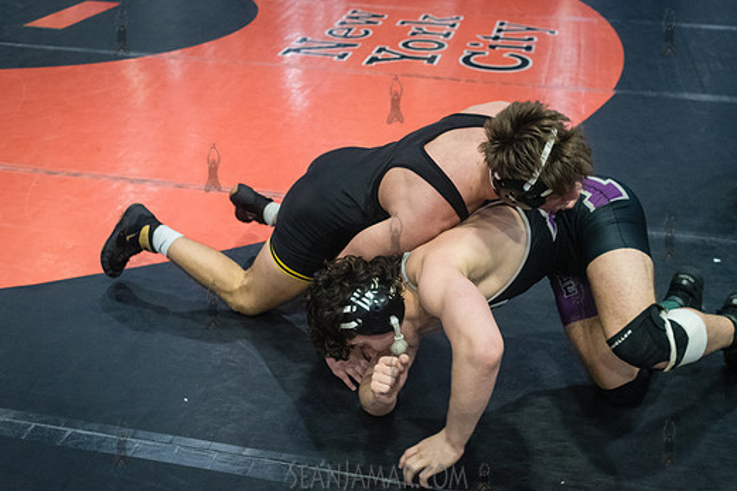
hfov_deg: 49.5
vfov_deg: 34.2
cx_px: 395
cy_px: 236
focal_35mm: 39
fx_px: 798
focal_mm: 35
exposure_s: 1/400
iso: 8000
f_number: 4
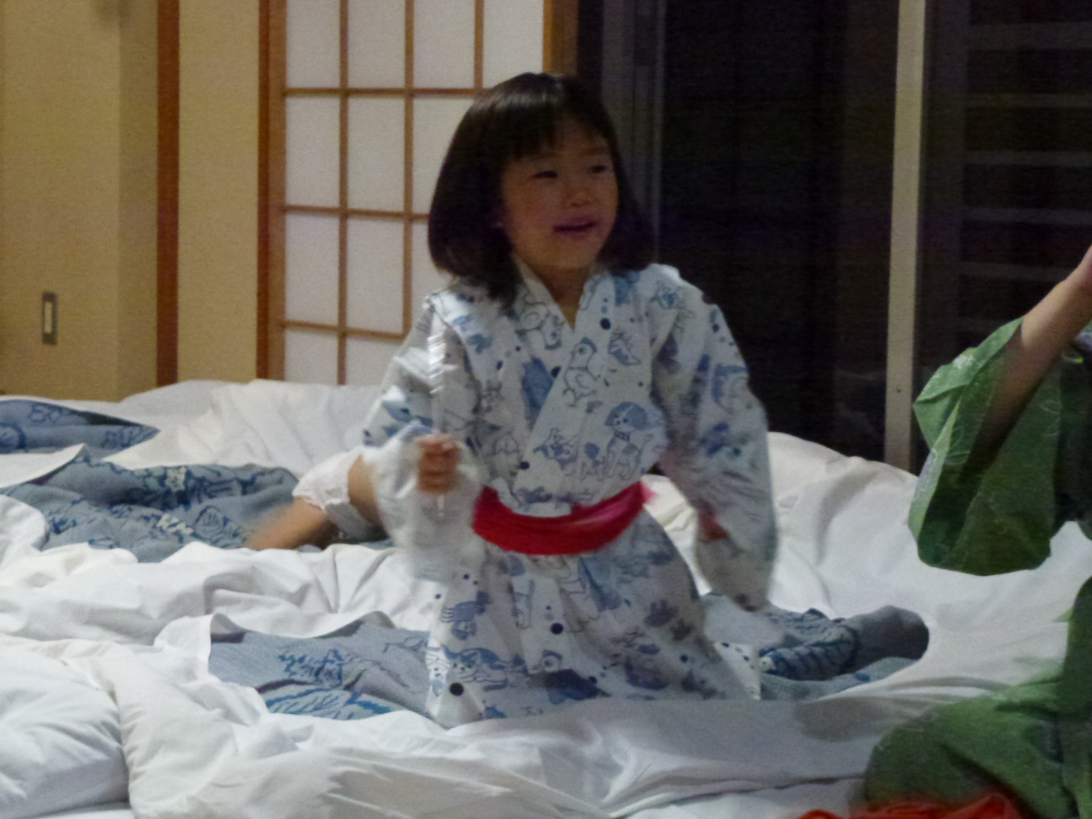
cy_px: 387
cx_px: 514
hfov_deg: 23.3
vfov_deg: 17.6
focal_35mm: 84
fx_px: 2650
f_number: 4.7
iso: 1600
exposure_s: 1/50
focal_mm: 13.6
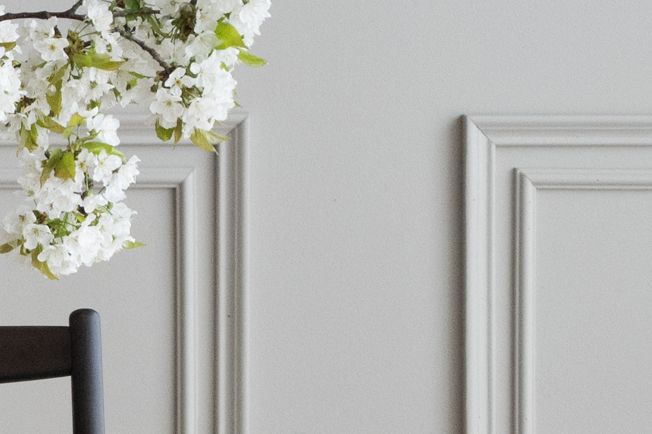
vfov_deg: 3.0
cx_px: -1071
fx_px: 8349
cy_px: 362
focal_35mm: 461
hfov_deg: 4.4
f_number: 4
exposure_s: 1/200
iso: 1250
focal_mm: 70
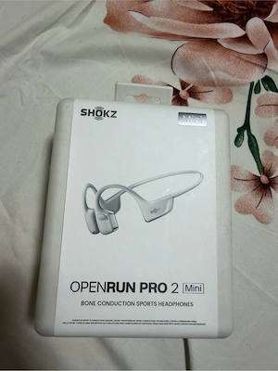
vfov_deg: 71.6
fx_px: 257
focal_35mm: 24
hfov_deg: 56.8
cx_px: 139
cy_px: 186
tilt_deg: -77.9
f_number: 2.2
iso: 160
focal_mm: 2.22
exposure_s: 1/100
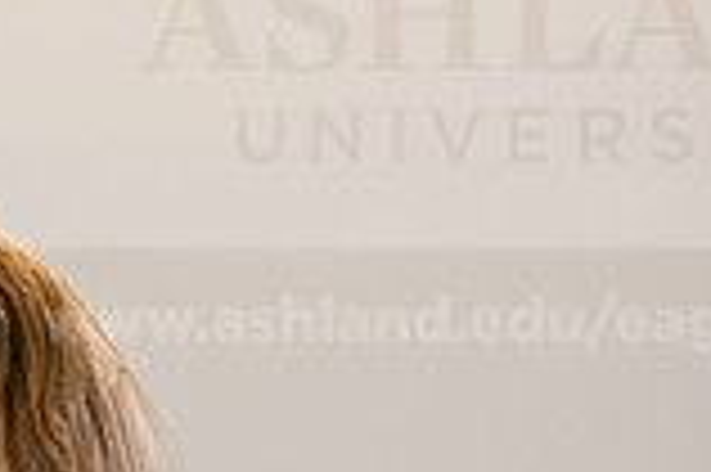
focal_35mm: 588
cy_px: 416
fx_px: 11601
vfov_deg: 2.3
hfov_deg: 3.5
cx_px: -162
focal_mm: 160
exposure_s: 1/250
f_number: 3.2
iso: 1600
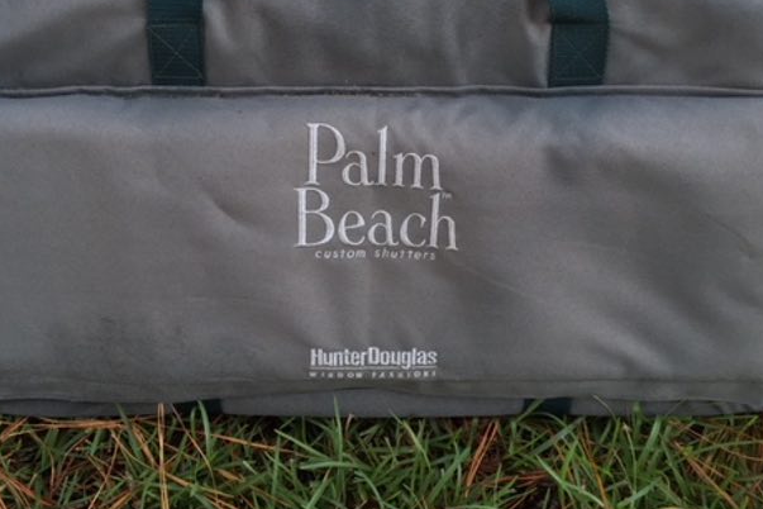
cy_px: 185
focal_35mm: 42
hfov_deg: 46.3
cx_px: 339
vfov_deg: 31.7
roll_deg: -0.9
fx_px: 890
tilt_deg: -43.1
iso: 40
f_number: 2.2
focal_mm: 4.15
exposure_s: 1/120
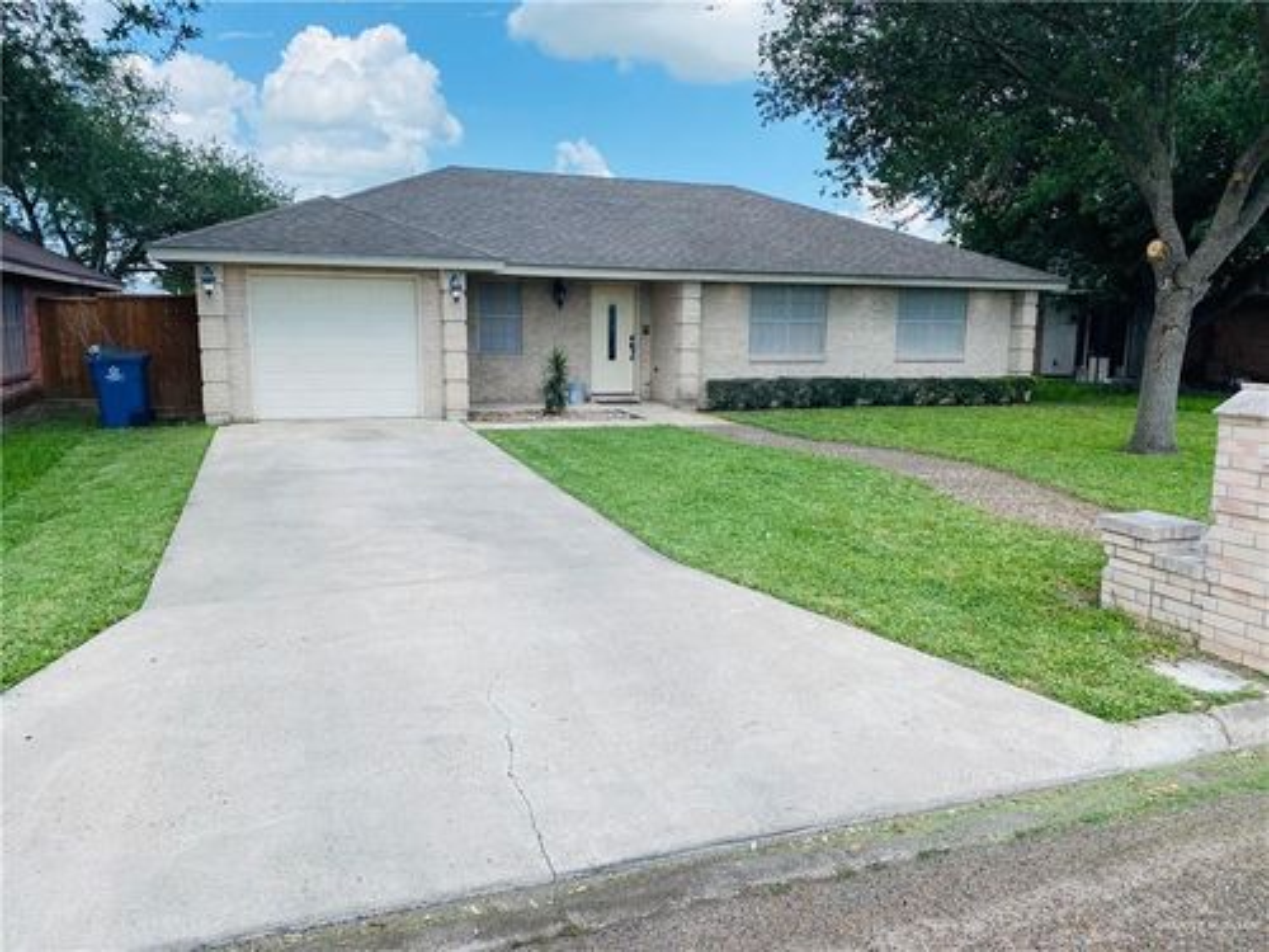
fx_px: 953
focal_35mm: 26
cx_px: 634
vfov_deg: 53.1
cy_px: 476
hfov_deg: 67.3
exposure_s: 1/1484
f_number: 1.8
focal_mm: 4.25
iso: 32
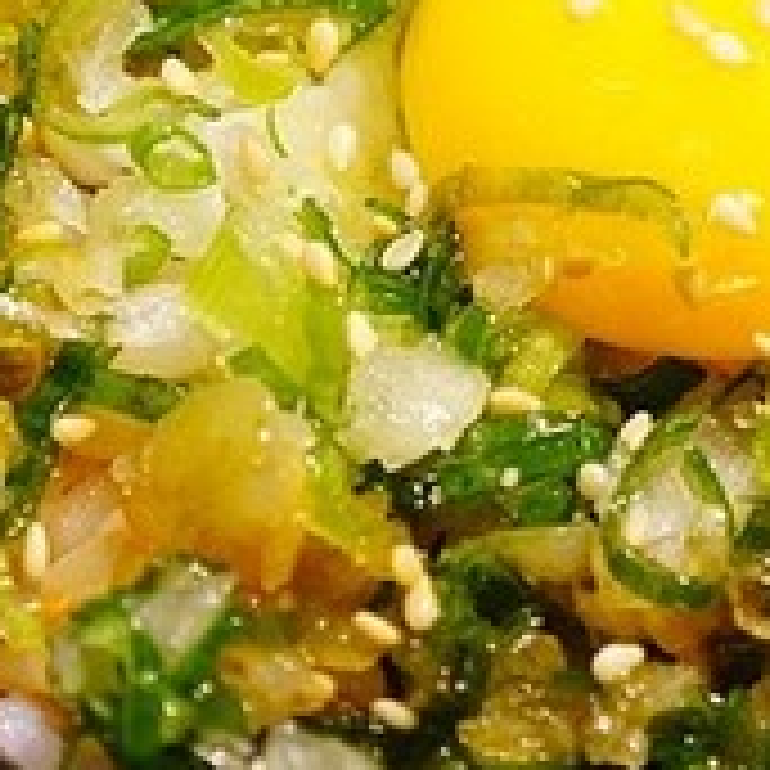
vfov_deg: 11.2
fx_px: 3938
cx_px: 784
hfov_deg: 11.1
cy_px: 275
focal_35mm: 156
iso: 1250
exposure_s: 1/60
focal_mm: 35
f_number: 4.5
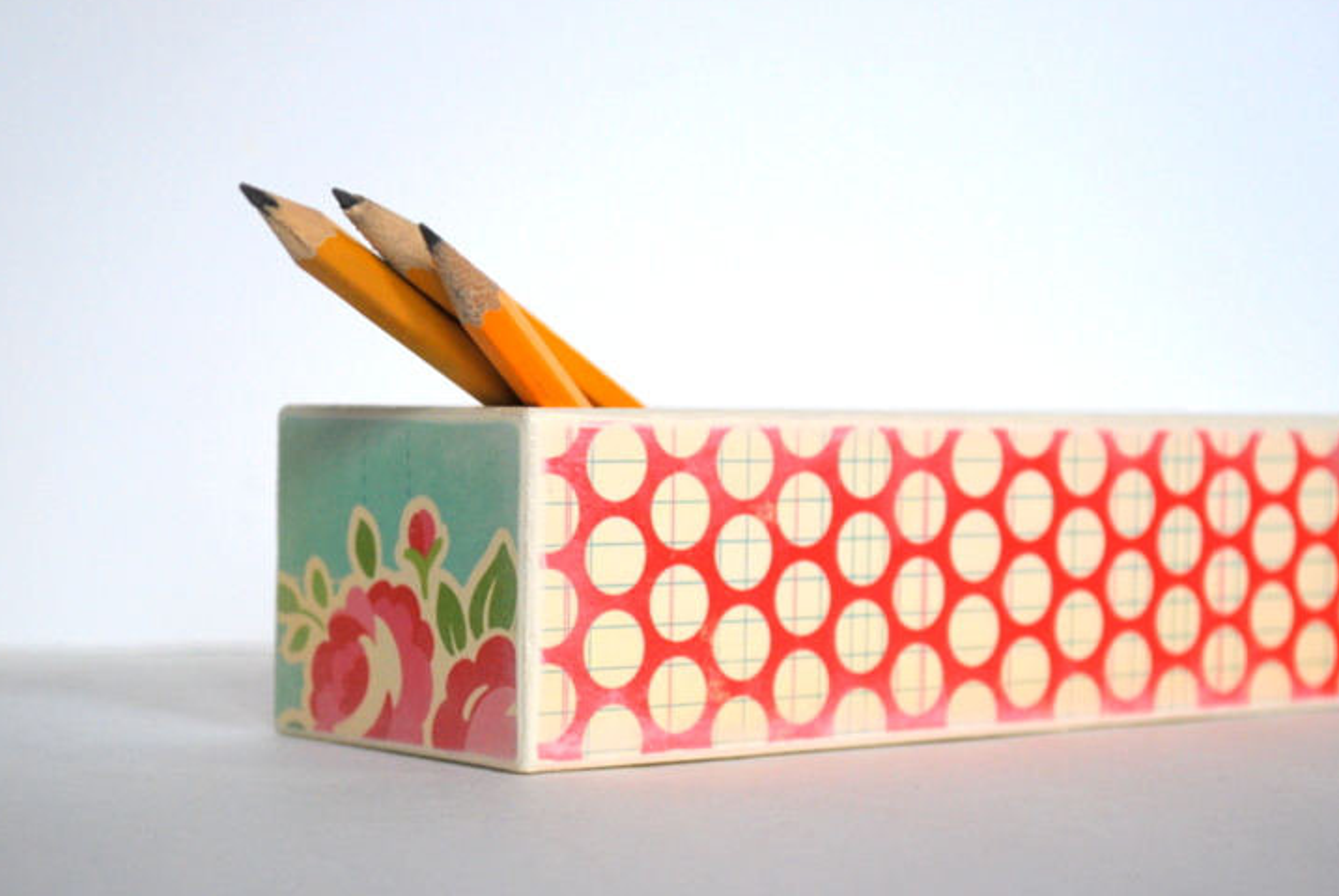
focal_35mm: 77
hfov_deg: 26.3
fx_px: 2867
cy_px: 457
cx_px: 620
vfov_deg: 17.8
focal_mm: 46
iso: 450
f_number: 5.3
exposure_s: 1/30
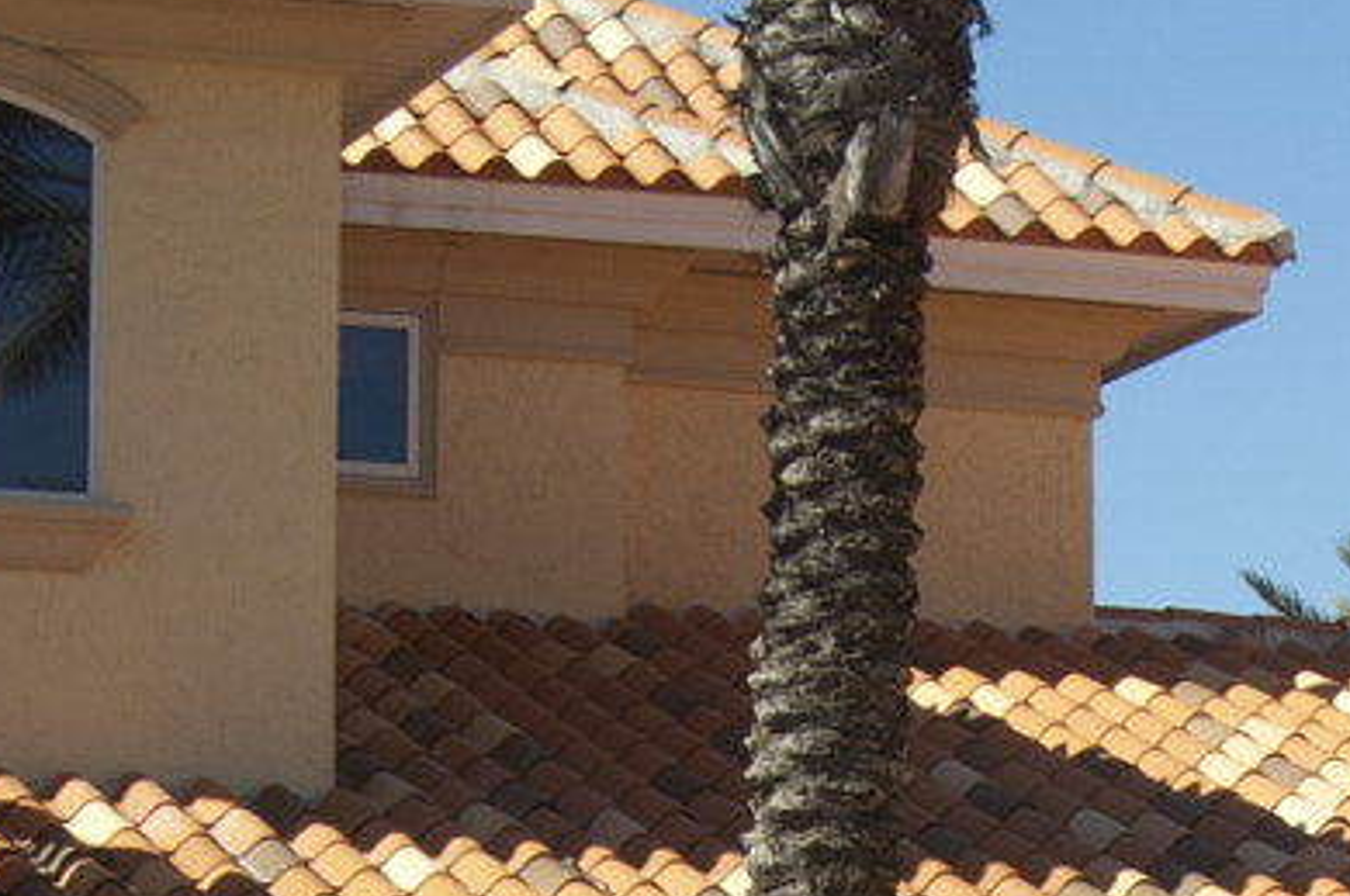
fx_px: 7079
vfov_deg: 7.1
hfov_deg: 10.9
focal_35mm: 189
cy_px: 1328
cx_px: 1115
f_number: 11
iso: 100
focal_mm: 24
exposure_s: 1/60
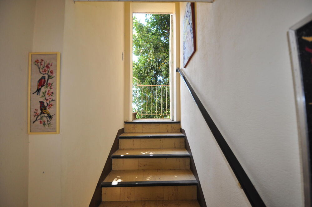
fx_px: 130
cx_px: 156
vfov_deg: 77.2
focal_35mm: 15
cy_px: 104
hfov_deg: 100.5
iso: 400
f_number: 3.5
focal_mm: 10
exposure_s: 1/160
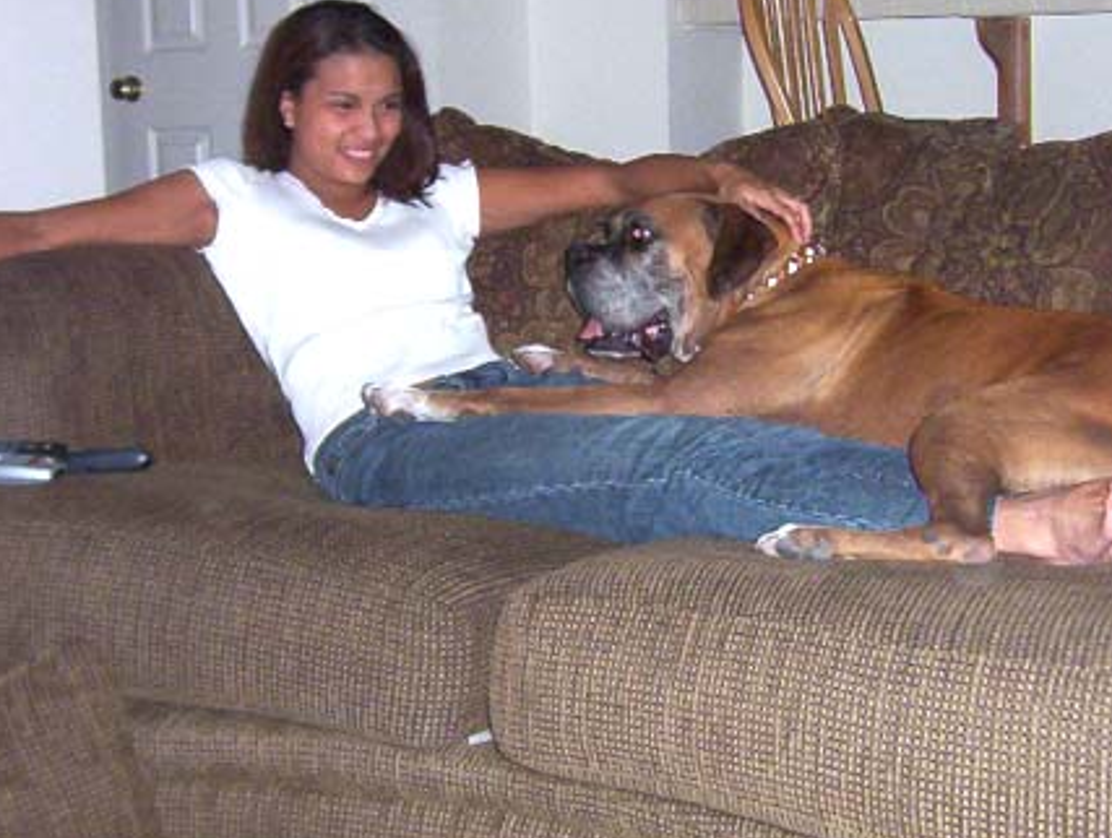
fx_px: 1738
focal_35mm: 54
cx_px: 695
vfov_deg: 27.1
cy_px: 337
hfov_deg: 35.3
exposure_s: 1/30
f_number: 2.76
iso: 140
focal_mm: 5.54
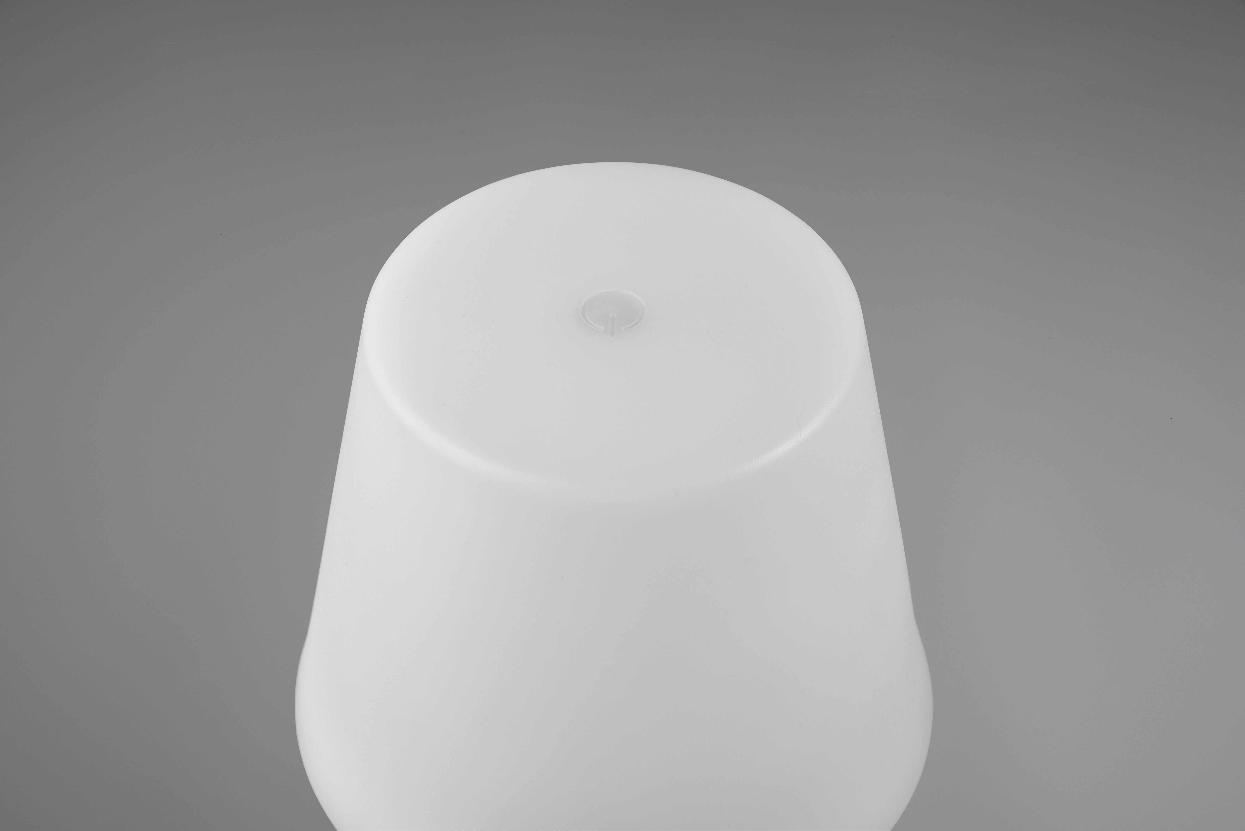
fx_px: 2837
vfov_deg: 16.7
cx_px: 622
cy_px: 416
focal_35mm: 82
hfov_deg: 24.8
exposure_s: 1/8
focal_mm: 82
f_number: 14
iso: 100
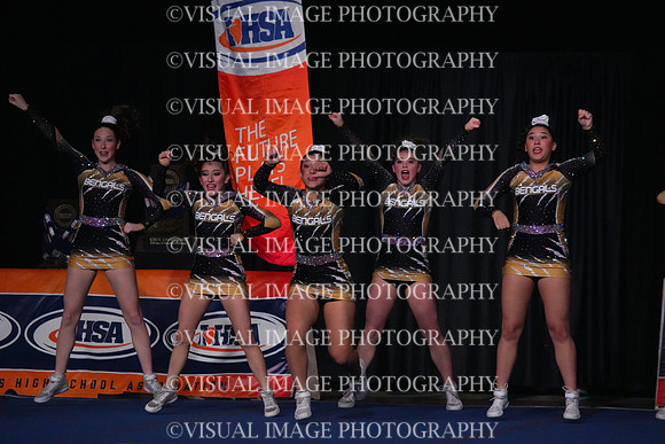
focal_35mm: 275
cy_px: 222
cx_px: 332
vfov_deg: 5.0
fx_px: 5081
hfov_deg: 7.5
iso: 16000
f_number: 5.6
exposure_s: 1/1250
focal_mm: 275
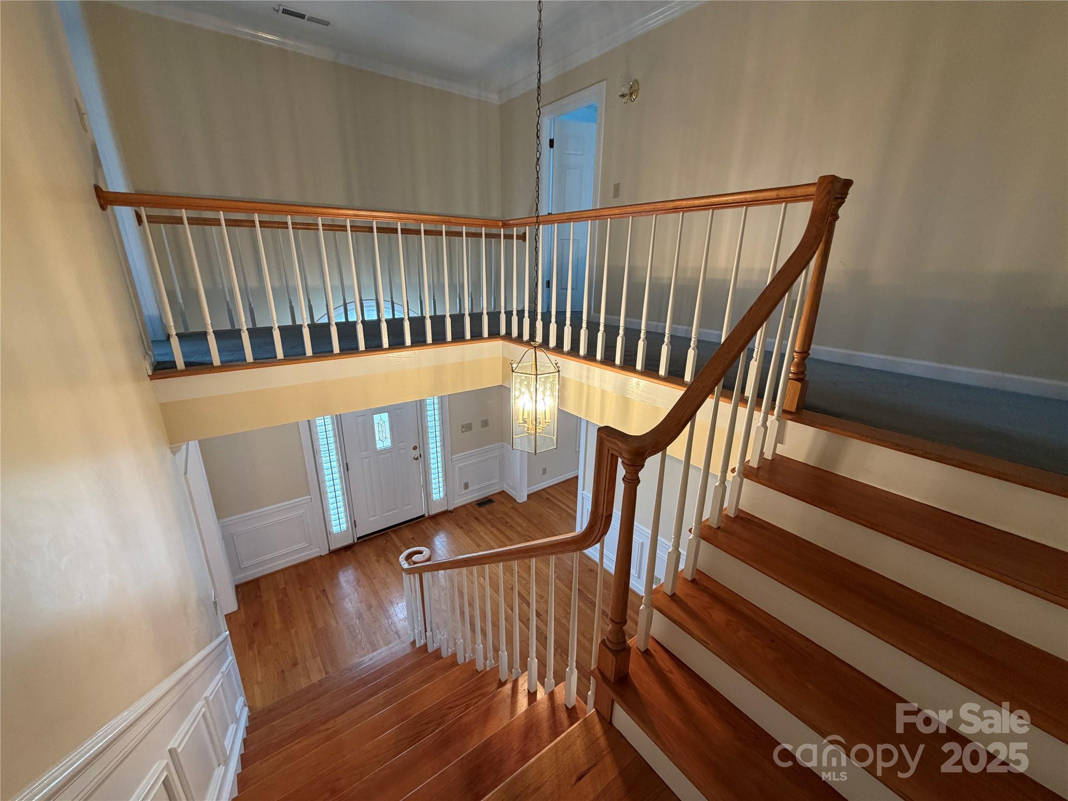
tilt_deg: -18.3
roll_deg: -0.3
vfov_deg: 85.7
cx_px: 534
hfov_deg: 102.1
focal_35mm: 14
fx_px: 432
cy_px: 400
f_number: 2.2
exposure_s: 1/60
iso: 250
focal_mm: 2.22
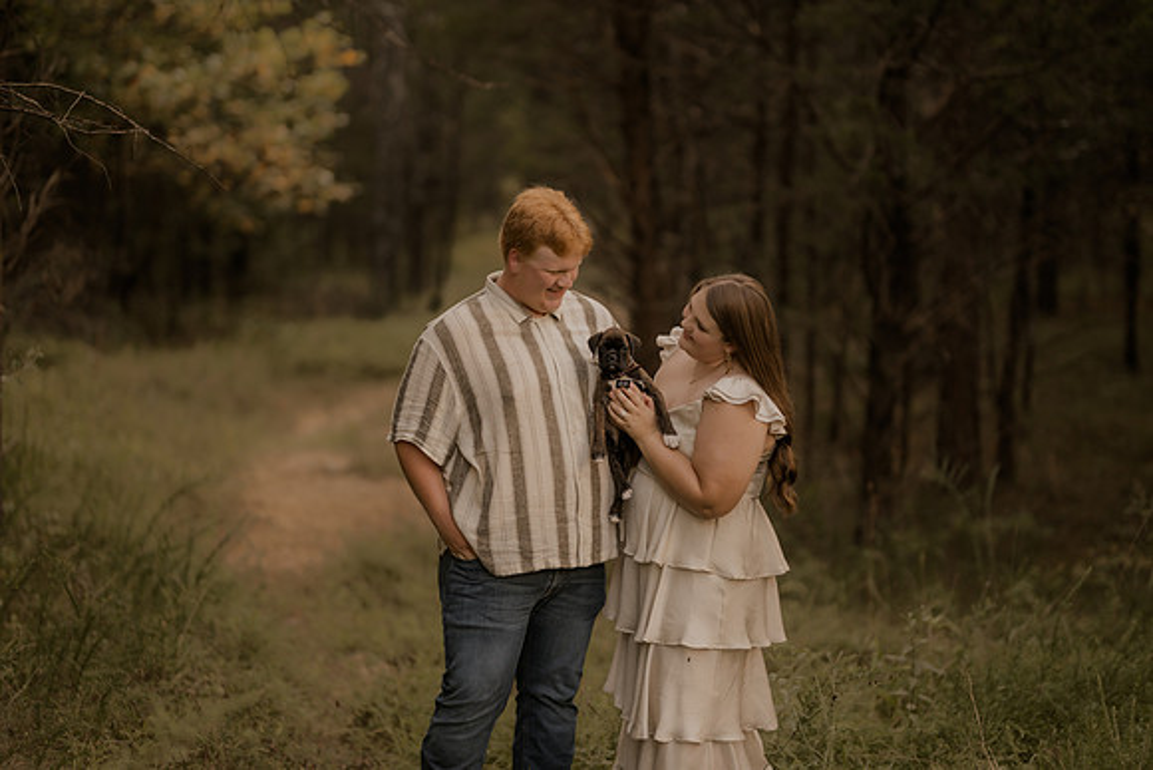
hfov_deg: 23.9
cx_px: 576
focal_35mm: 85
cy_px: 385
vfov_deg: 16.1
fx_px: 2723
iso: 125
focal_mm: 85
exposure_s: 1/320
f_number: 1.4
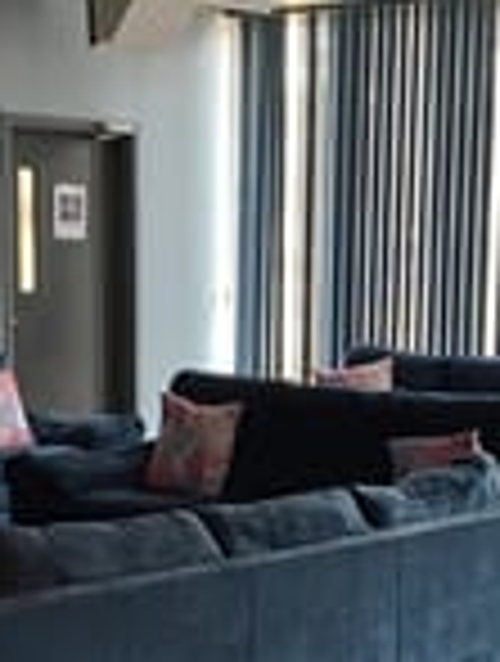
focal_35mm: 94
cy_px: 475
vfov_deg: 20.7
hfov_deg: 15.8
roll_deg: +0.6
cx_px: 270
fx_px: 1803
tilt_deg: -6.3
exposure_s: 1/60
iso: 320
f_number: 1.8
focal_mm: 4.25
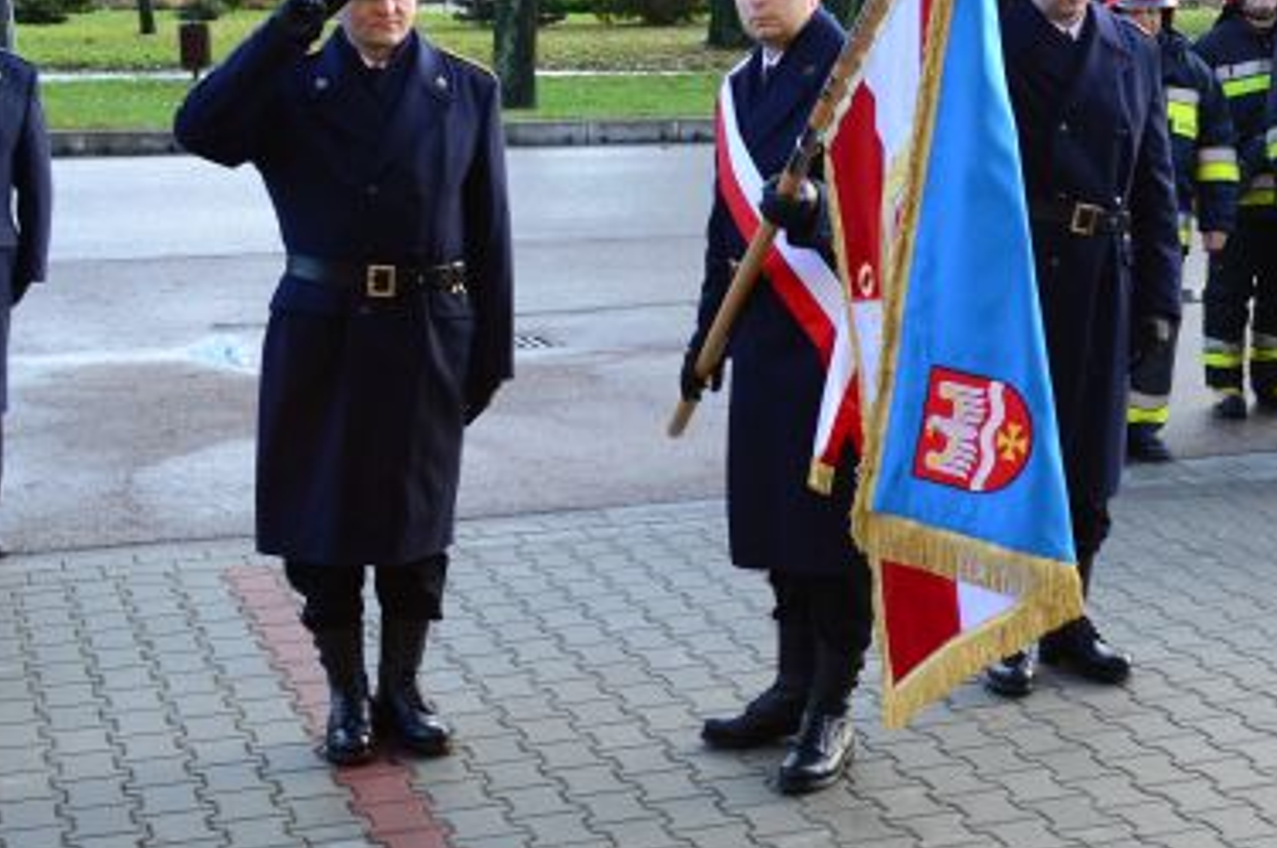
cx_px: 1073
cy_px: 117
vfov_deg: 18.6
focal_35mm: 72
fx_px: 2551
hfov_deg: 27.4
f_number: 4.5
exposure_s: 1/125
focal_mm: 18
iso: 200
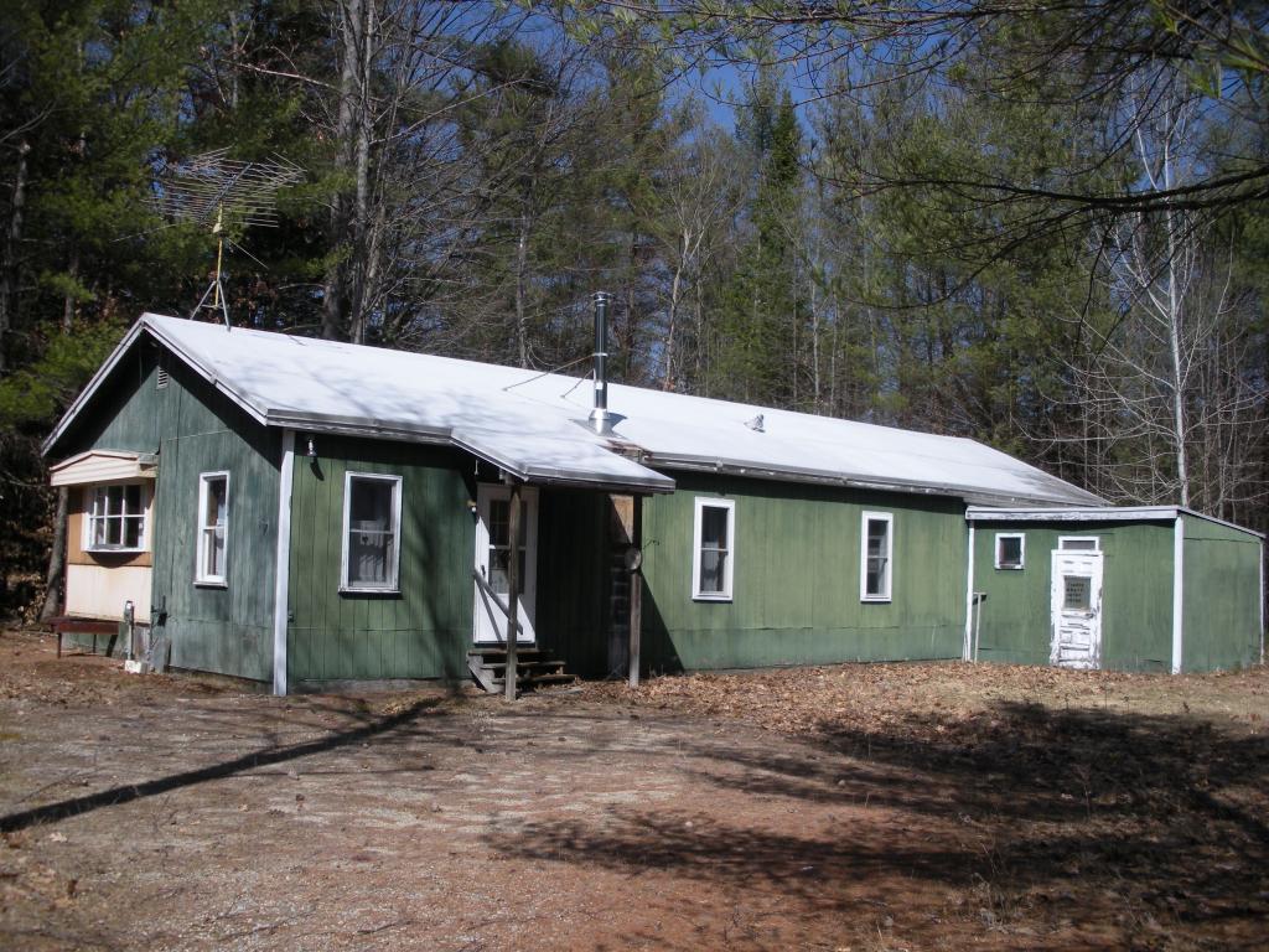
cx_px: 634
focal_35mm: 36
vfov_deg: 39.7
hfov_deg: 51.4
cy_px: 476
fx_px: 1320
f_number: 3.5
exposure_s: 1/805
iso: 64
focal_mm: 6.3
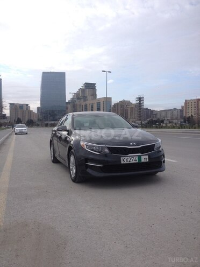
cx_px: 100
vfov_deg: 52.6
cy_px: 134
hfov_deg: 40.7
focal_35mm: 35
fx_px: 270
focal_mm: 4.28
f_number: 2.4
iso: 50
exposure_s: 1/1200
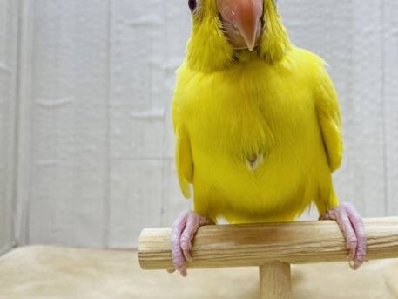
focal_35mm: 35
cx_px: 251
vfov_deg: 40.2
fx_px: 403
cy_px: 99
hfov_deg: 52.0
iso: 64
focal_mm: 4.25
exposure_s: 1/100
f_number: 1.8
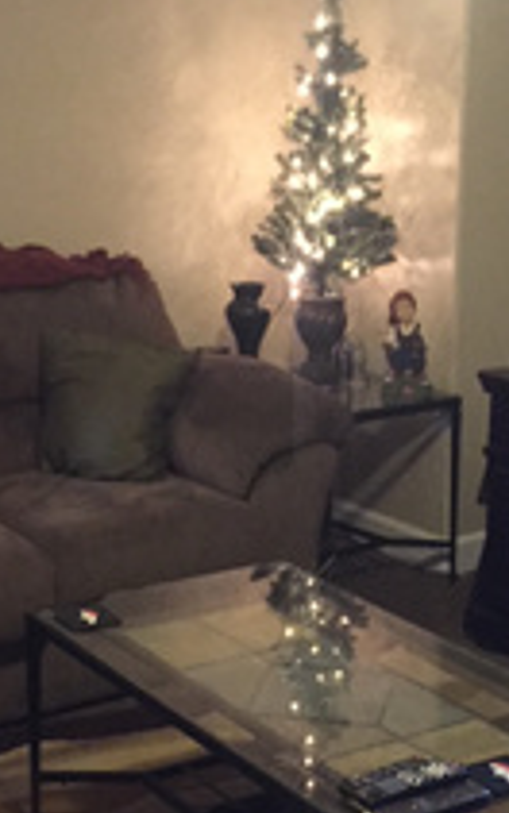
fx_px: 1553
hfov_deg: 18.6
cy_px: 601
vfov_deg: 29.0
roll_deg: -0.8
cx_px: 343
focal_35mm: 70
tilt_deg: -17.8
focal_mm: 4.15
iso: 500
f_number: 2.2
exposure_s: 1/15
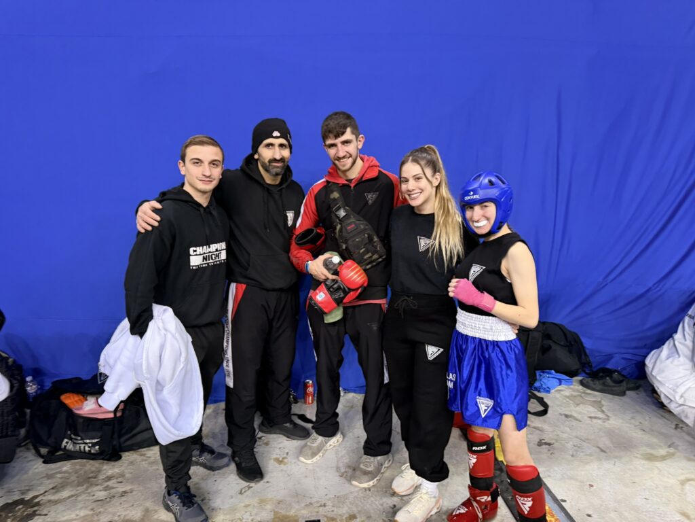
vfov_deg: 56.8
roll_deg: -0.8
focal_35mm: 24
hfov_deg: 71.6
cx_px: 348
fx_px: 482
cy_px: 261
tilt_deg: -9.9
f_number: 1.78
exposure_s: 1/50
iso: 320
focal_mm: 6.76
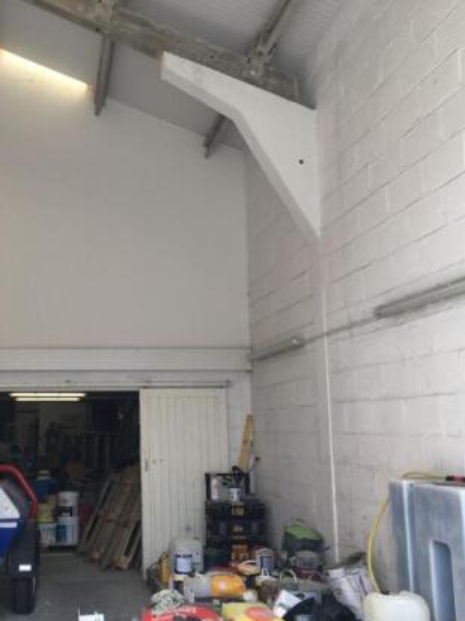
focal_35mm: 41
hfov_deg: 34.0
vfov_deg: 45.8
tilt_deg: +9.2
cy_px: 326
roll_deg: +0.5
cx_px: 90
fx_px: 734
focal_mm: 4.15
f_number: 2.2
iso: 25
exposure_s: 1/346
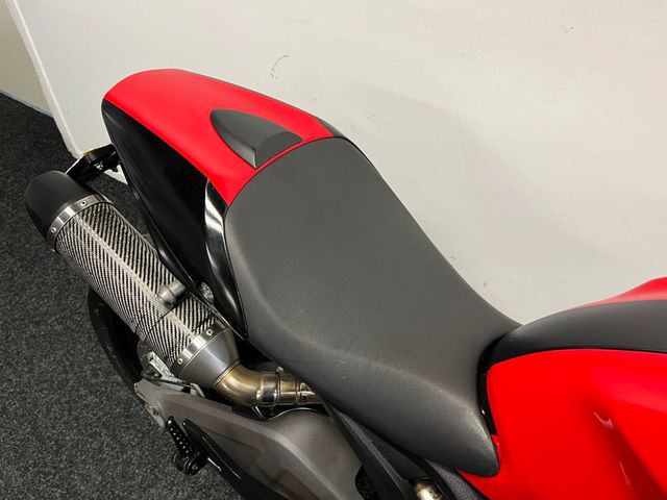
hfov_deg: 67.3
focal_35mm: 26
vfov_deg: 53.1
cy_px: 250
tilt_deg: -46.2
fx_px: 501
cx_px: 334
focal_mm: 5.1
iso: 125
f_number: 1.6
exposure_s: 1/50
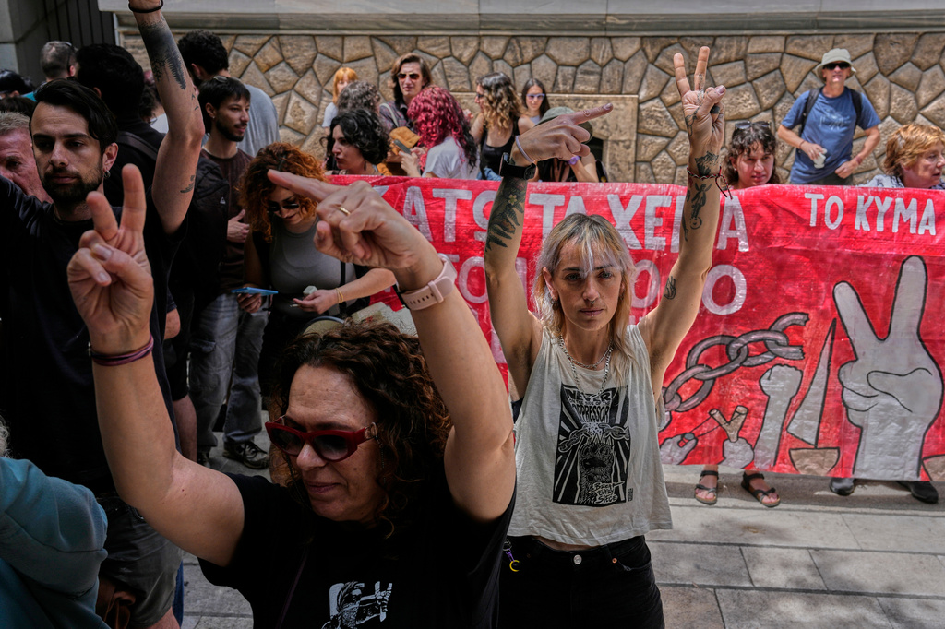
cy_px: 314
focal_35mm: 38
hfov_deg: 50.7
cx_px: 472
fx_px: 997
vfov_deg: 35.0
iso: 200
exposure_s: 1/500
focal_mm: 38
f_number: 7.1
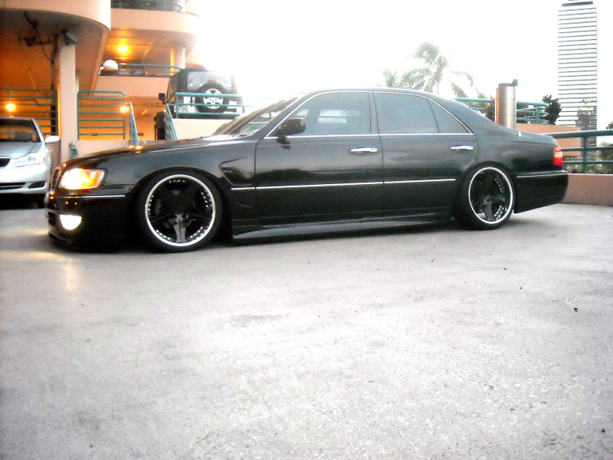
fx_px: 620
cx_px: 306
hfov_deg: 52.6
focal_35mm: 35
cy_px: 230
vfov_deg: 40.7
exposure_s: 1/49
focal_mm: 5.7
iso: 800
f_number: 2.8
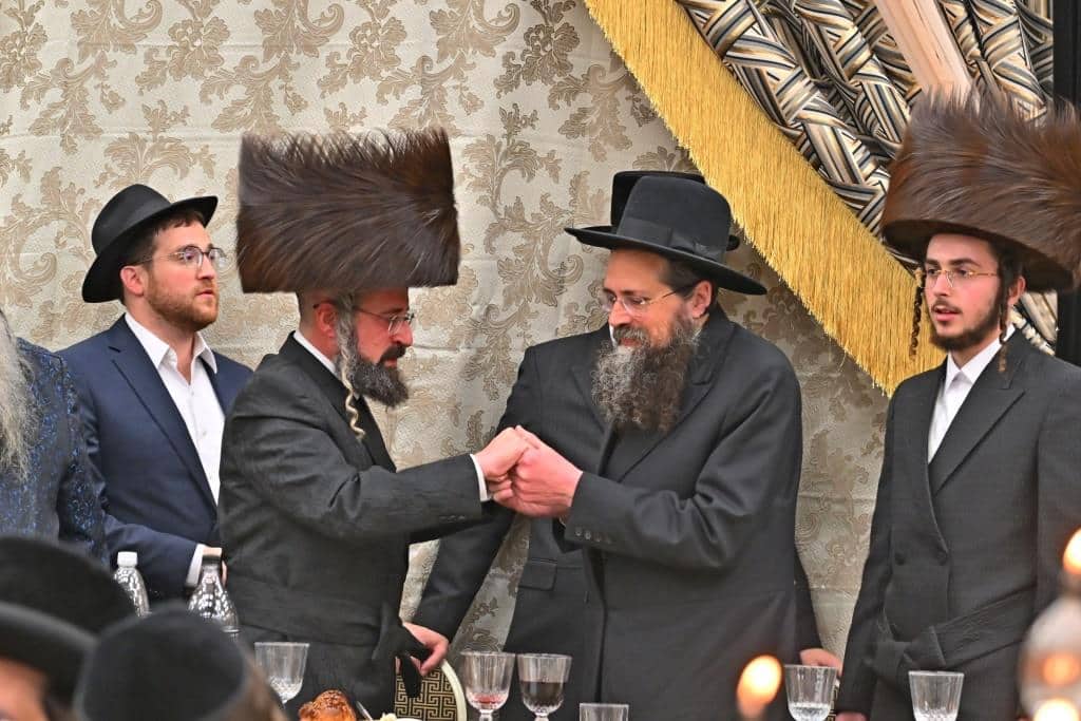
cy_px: 360
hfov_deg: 17.8
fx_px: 3453
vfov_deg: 11.9
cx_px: 540
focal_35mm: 115
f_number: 4
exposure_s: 1/250
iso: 1000
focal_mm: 77
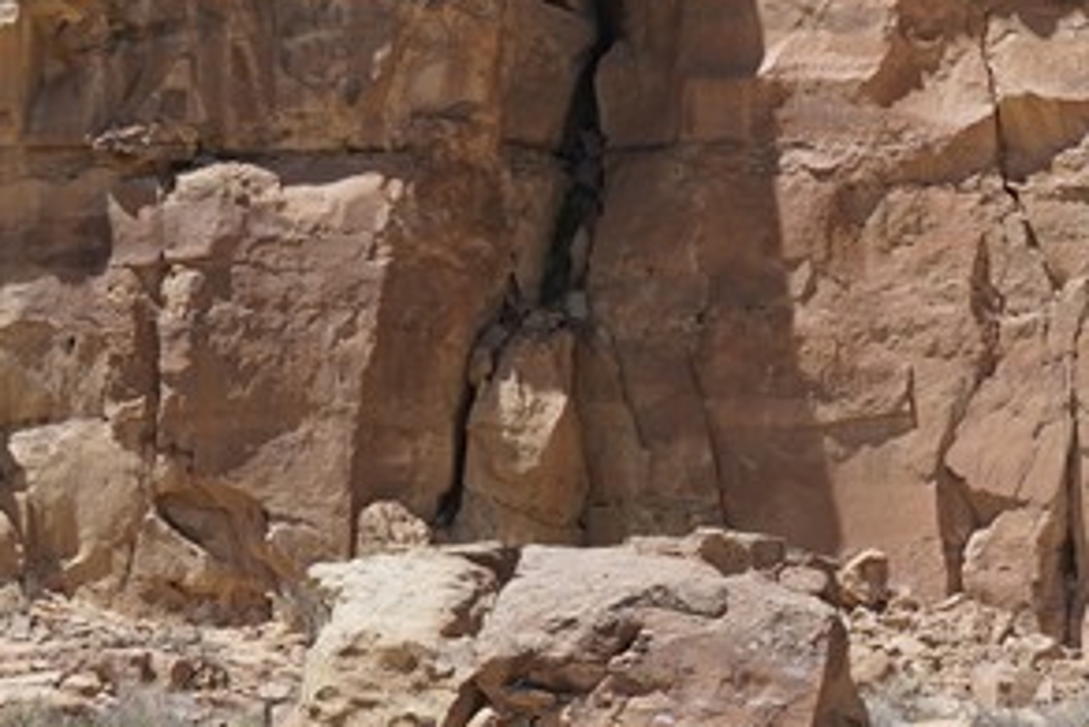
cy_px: 884
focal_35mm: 274
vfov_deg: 5.0
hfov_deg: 6.8
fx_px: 8292
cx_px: 3211
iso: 100
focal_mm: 40
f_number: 13
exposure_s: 1/100
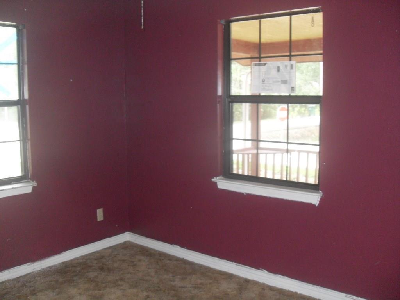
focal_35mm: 37
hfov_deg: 50.1
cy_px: 150
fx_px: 428
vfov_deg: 38.7
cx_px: 200
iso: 160
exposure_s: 1/45
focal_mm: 6.3
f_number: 2.8
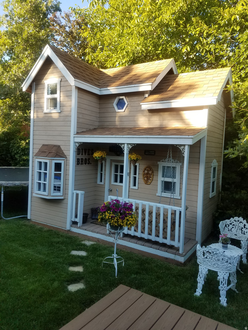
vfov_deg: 67.3
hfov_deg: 53.1
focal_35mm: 26
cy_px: 165
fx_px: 248
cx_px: 124
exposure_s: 1/247
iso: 40
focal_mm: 4.2
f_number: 1.7
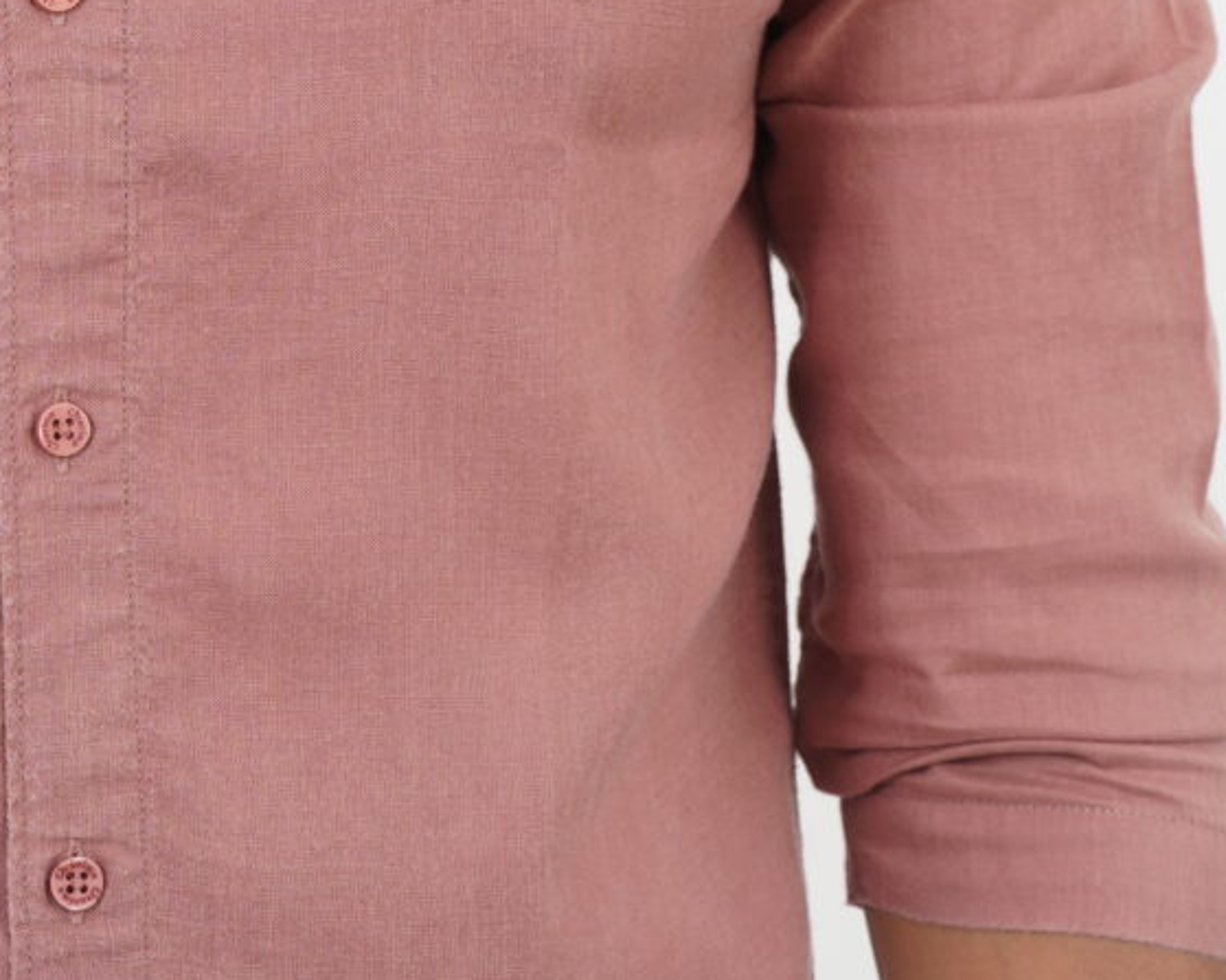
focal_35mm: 211
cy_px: -4
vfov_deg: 7.3
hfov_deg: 9.2
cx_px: 603
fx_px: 7646
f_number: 8
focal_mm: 93
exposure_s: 1/100
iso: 200
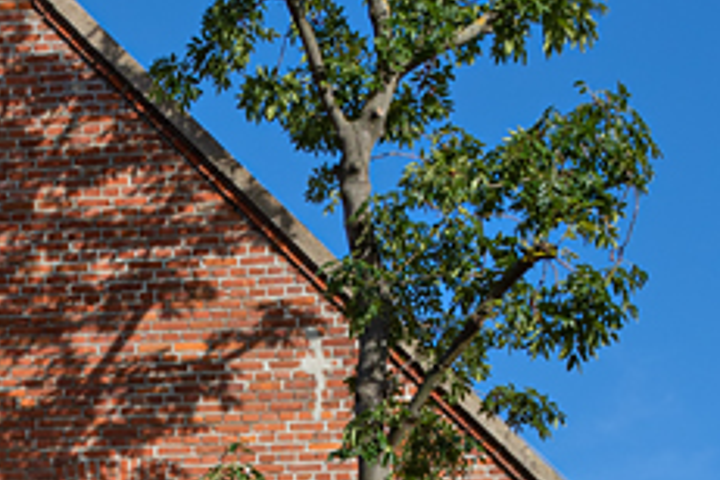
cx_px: -25
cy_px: 658
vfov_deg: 9.6
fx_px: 2800
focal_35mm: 140
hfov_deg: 14.4
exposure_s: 1/800
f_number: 6.3
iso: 200
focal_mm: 24
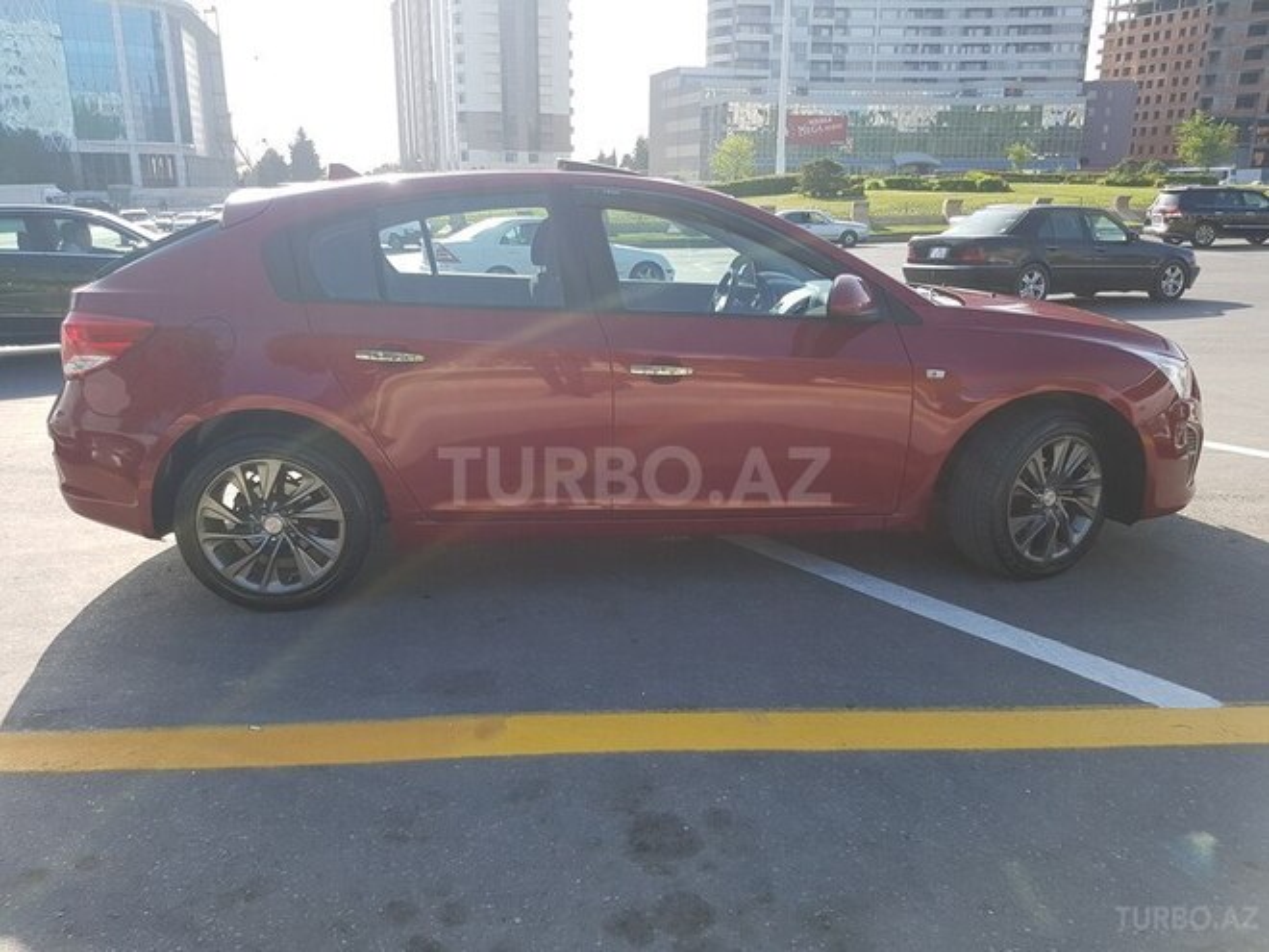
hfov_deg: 67.3
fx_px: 953
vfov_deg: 53.1
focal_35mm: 26
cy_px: 476
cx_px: 634
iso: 50
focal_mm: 4.2
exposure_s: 1/1020
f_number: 1.7
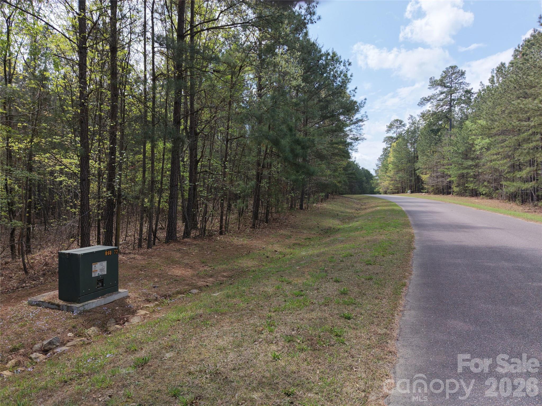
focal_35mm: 24
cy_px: 203
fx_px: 376
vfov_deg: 56.8
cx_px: 271
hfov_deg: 71.6
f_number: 1.8
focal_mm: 8.67
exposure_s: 1/125
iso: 100
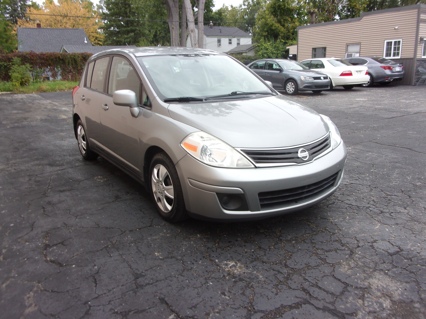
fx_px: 345
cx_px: 213
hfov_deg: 63.4
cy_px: 160
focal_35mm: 28
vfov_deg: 49.7
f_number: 3.9
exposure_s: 1/120
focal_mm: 5.1
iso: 80
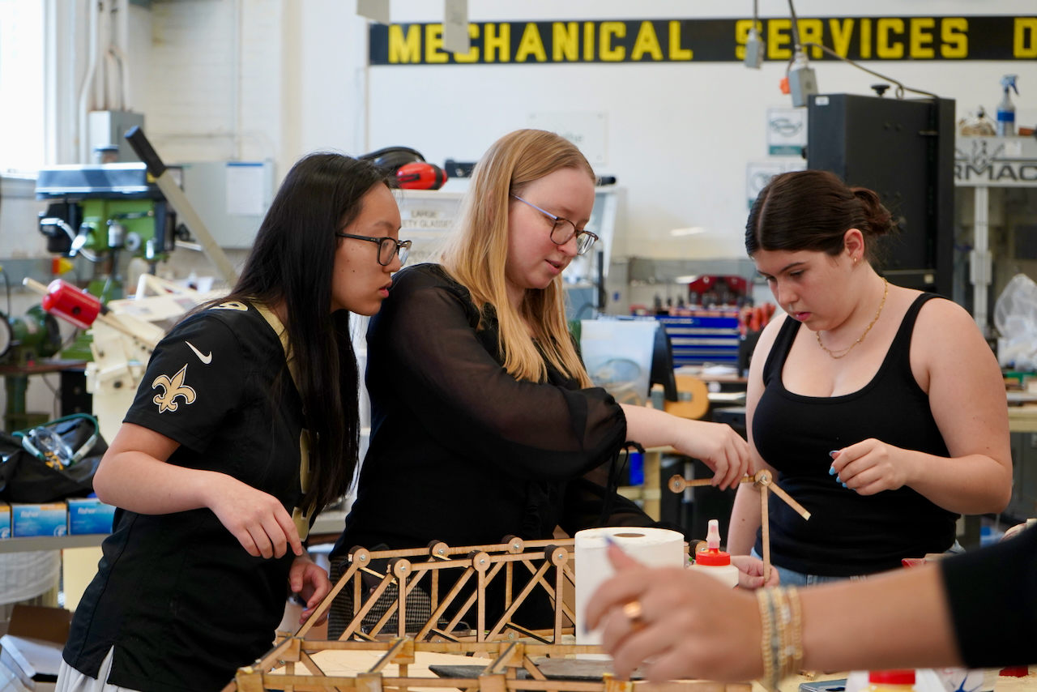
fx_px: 2017
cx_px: 518
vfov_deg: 19.5
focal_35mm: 70
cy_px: 346
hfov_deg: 28.8
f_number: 5.6
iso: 1600
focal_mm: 70
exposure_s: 1/160
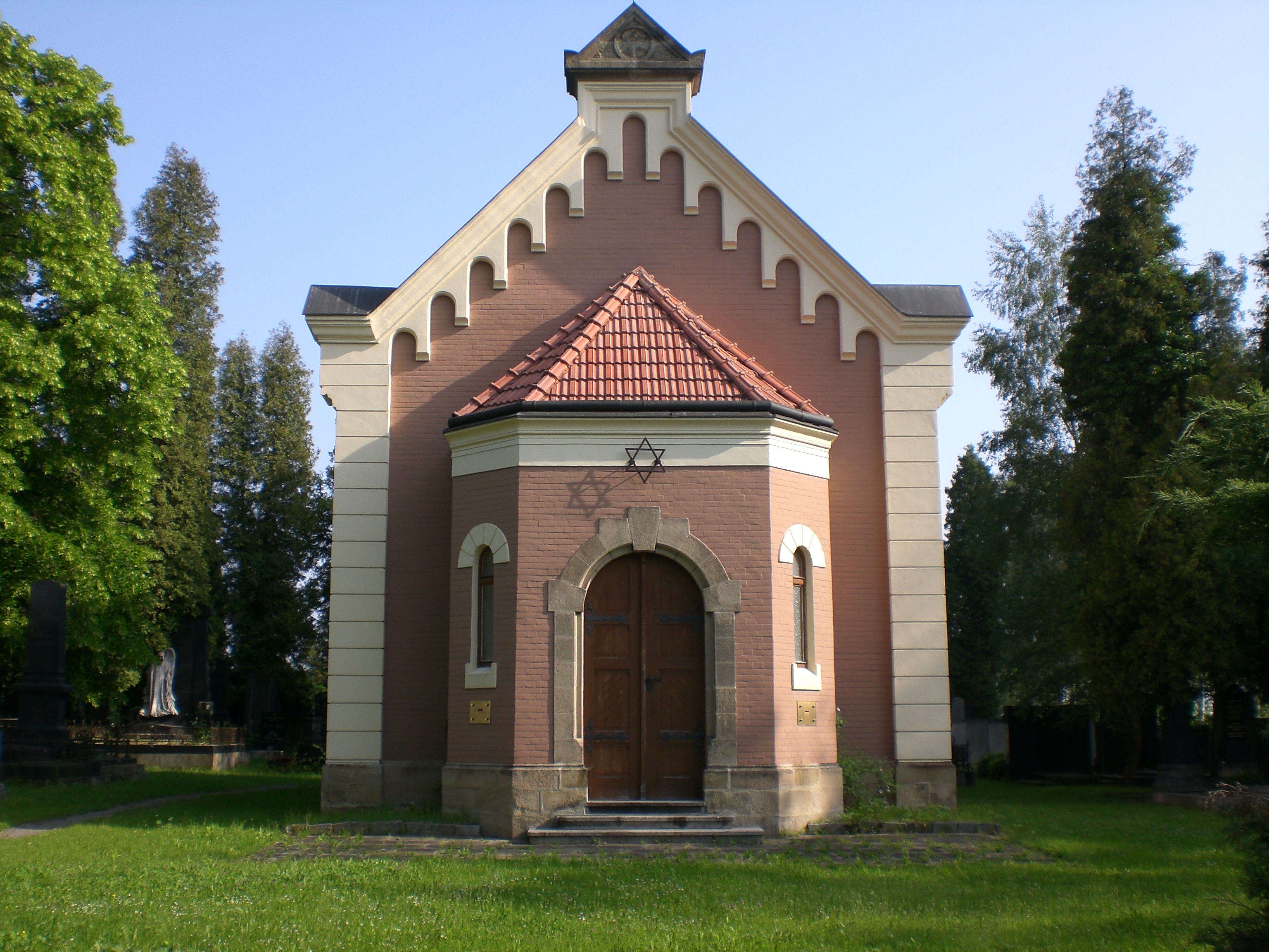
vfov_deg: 37.7
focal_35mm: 38
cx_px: 634
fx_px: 1393
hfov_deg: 49.0
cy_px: 476
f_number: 4.4
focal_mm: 6.3
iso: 50
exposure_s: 1/250
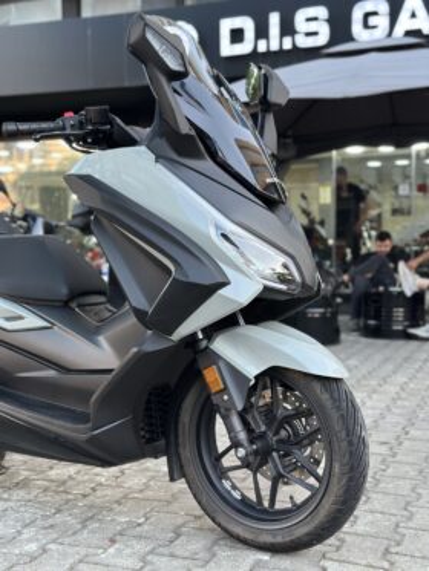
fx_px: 793
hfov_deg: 30.3
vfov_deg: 39.6
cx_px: 214
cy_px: 286
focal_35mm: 48
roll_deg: +0.9
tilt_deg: -0.9
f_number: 1.78
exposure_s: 1/76
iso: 125
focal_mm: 6.86
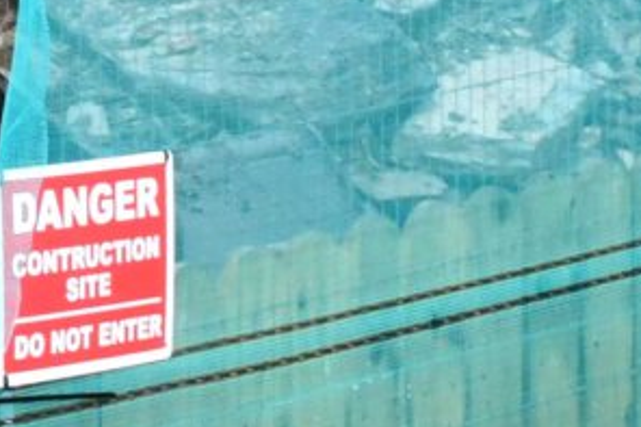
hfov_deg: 7.6
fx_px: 4431
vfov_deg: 5.3
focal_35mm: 249
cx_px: -1007
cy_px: -721
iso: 2000
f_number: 16
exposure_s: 1/60
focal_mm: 24
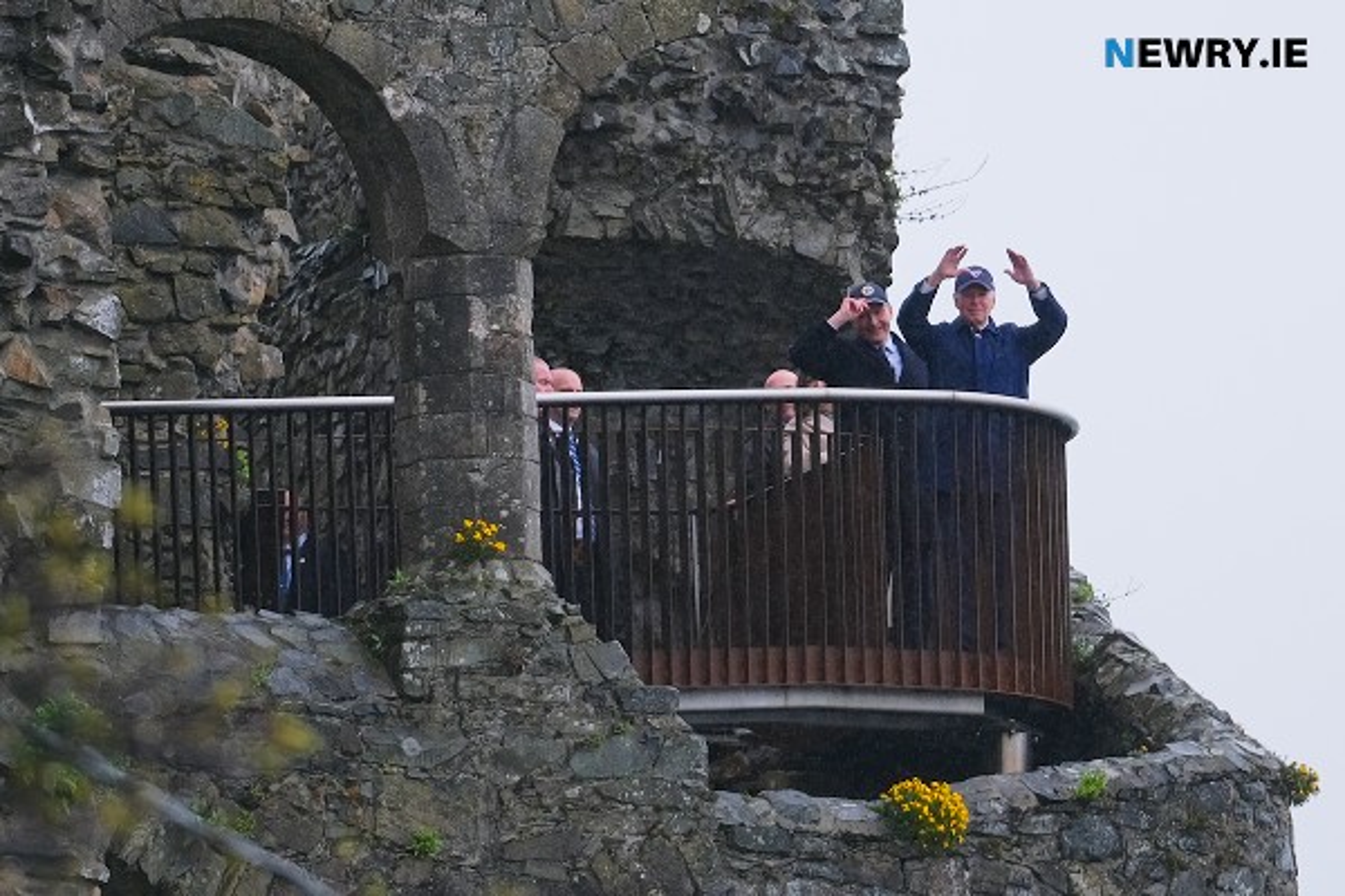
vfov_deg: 6.5
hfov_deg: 9.8
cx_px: 672
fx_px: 7845
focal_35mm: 210
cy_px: 448
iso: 400
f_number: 2.8
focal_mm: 140
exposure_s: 1/750
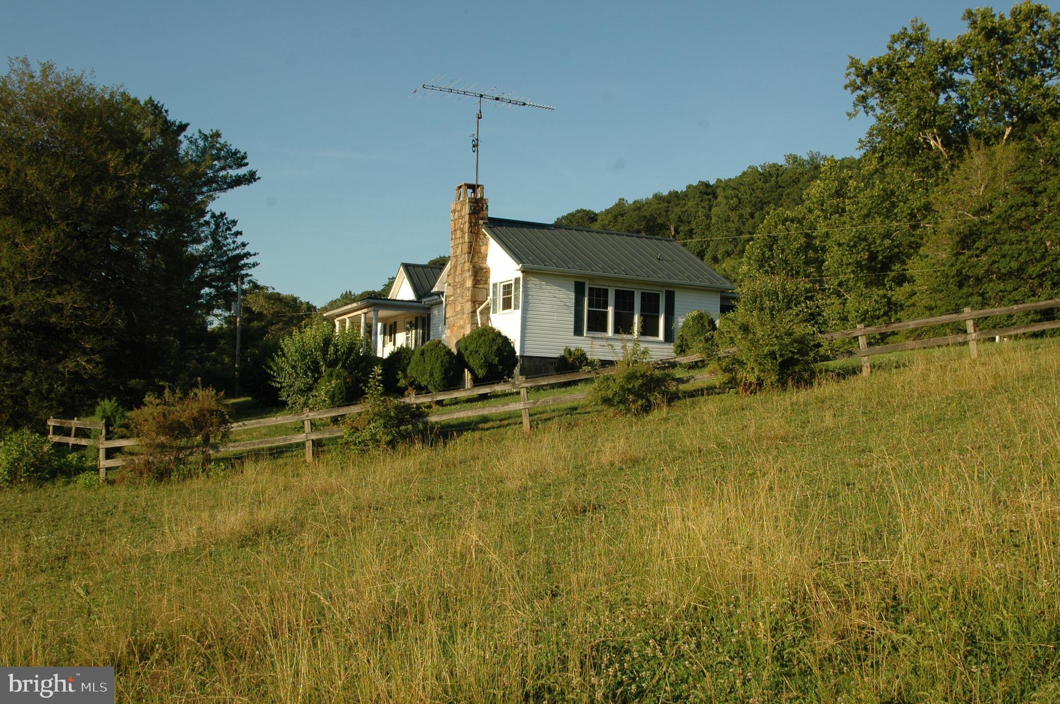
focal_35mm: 36
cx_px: 530
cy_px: 352
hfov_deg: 53.2
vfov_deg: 36.8
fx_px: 1059
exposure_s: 1/250
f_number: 8
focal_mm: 24
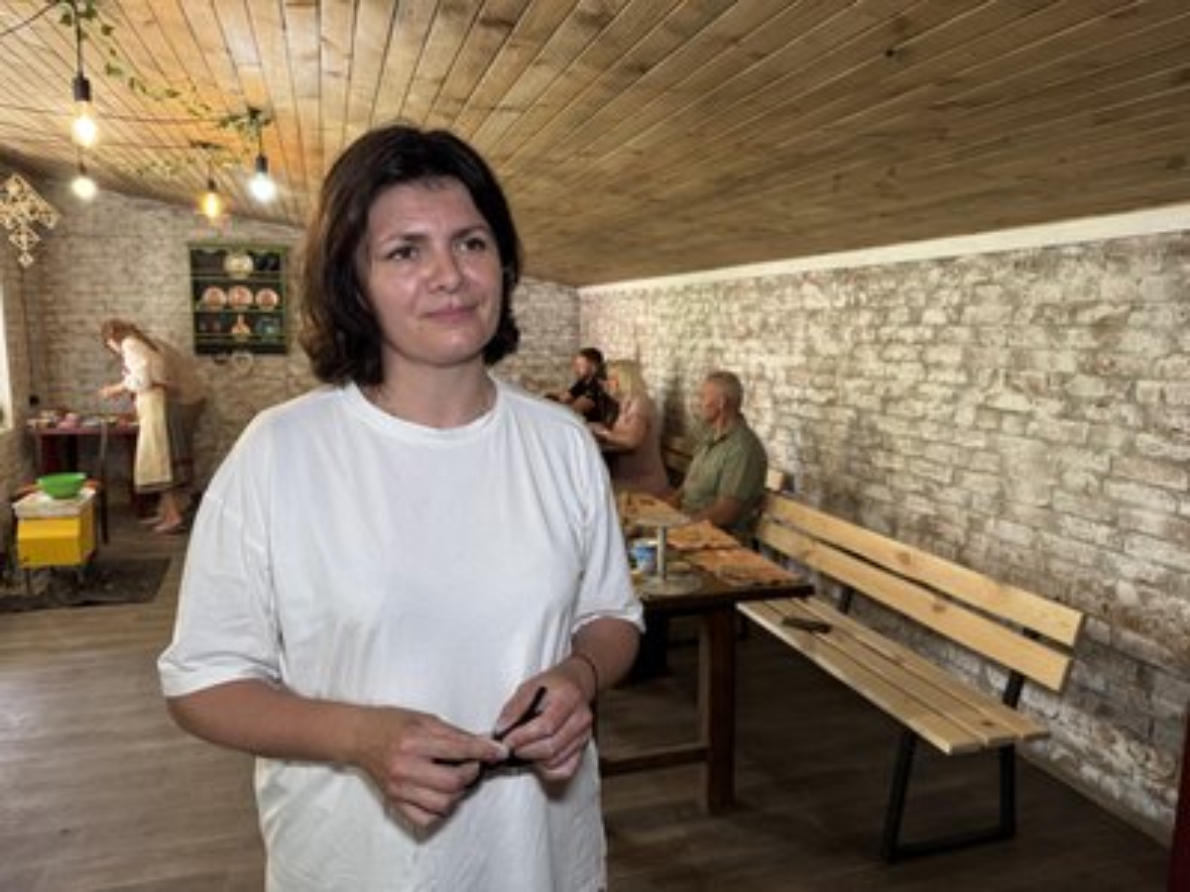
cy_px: 446
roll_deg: -1.0
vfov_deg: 56.8
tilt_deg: -9.5
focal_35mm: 24
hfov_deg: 71.6
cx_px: 595
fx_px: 825
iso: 200
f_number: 1.78
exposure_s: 1/50
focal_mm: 6.76
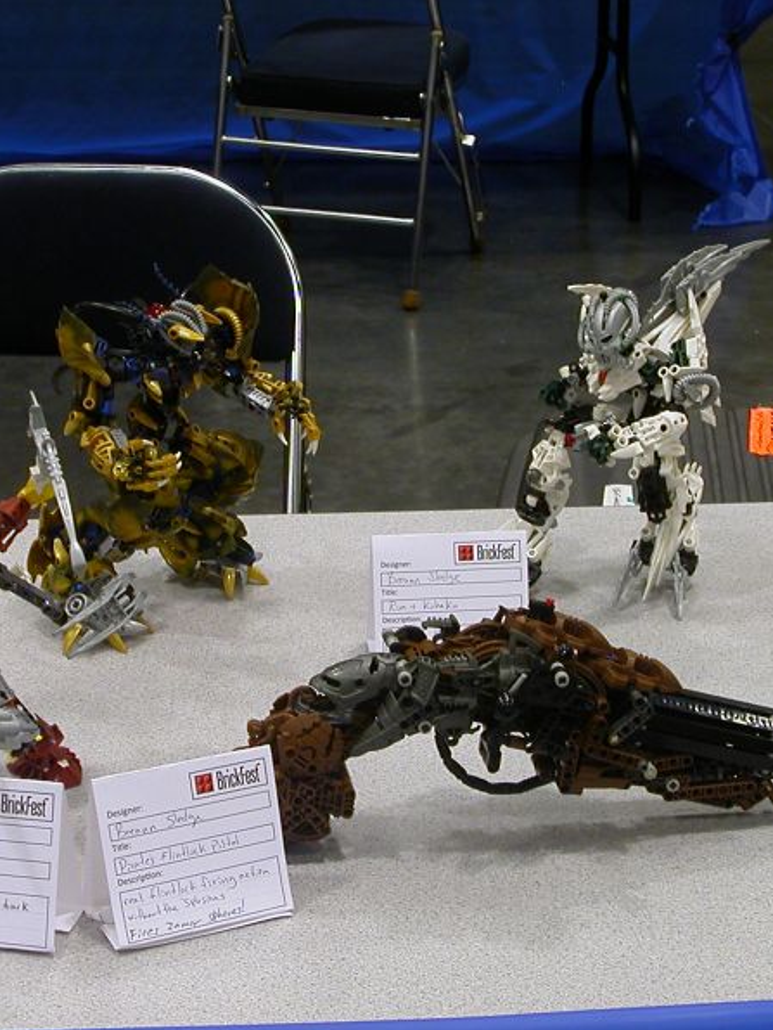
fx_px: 2558
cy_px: 516
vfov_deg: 22.7
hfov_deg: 17.2
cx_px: 386
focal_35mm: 86
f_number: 3.5
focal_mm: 9.7
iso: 100
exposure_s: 1/10.7
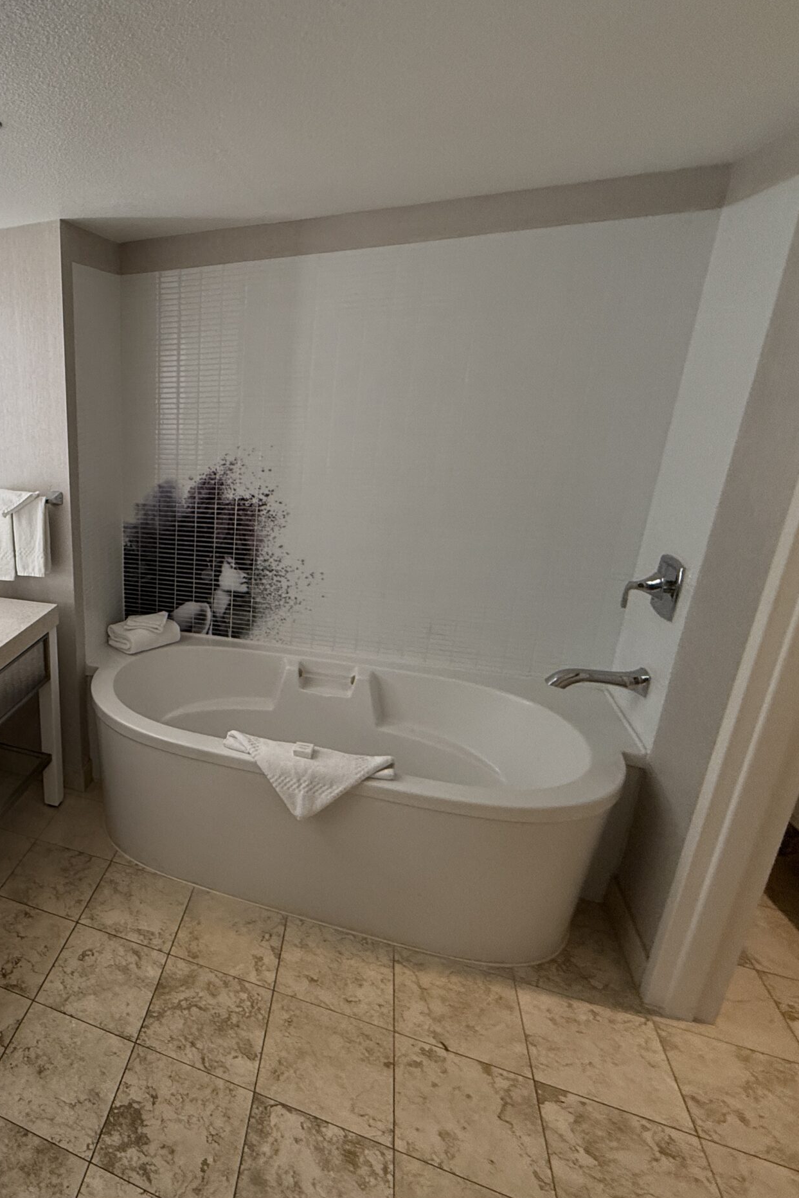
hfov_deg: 53.0
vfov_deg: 84.0
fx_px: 666
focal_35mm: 20
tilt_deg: -18.3
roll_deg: +3.5
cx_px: 58
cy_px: 590
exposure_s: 1/120
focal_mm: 2.22
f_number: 2.2
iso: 200
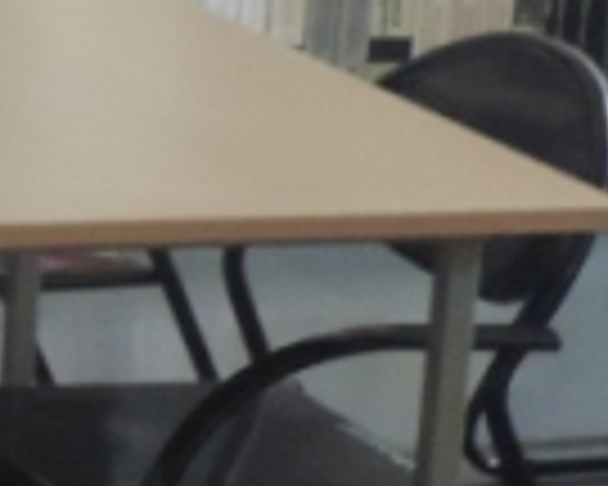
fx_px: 4409
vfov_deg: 6.3
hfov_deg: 7.1
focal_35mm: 245
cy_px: 184
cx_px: -1221
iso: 450
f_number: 3.2
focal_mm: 5.8
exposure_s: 1/13
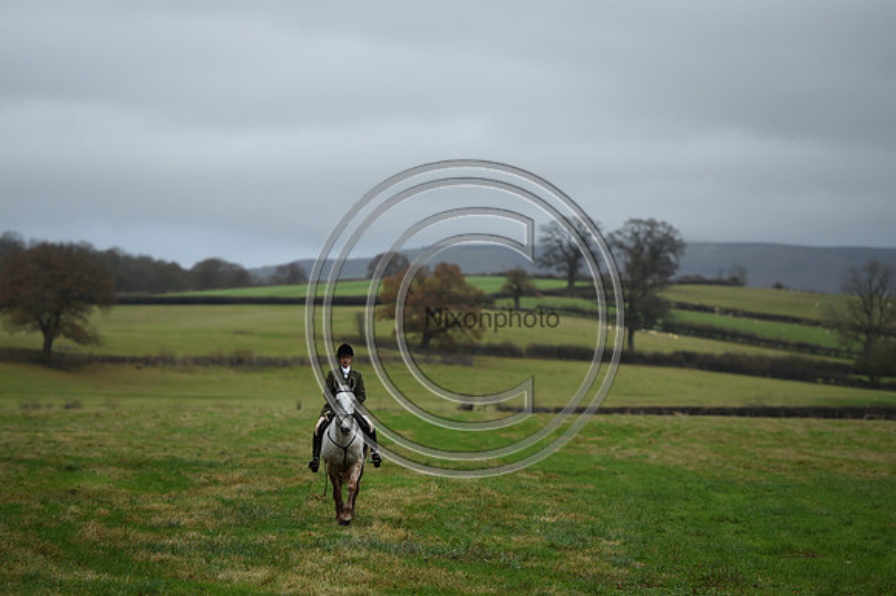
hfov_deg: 12.1
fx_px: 4229
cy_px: 298
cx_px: 448
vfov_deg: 8.1
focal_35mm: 170
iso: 800
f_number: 3.5
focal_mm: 170
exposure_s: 1/1000
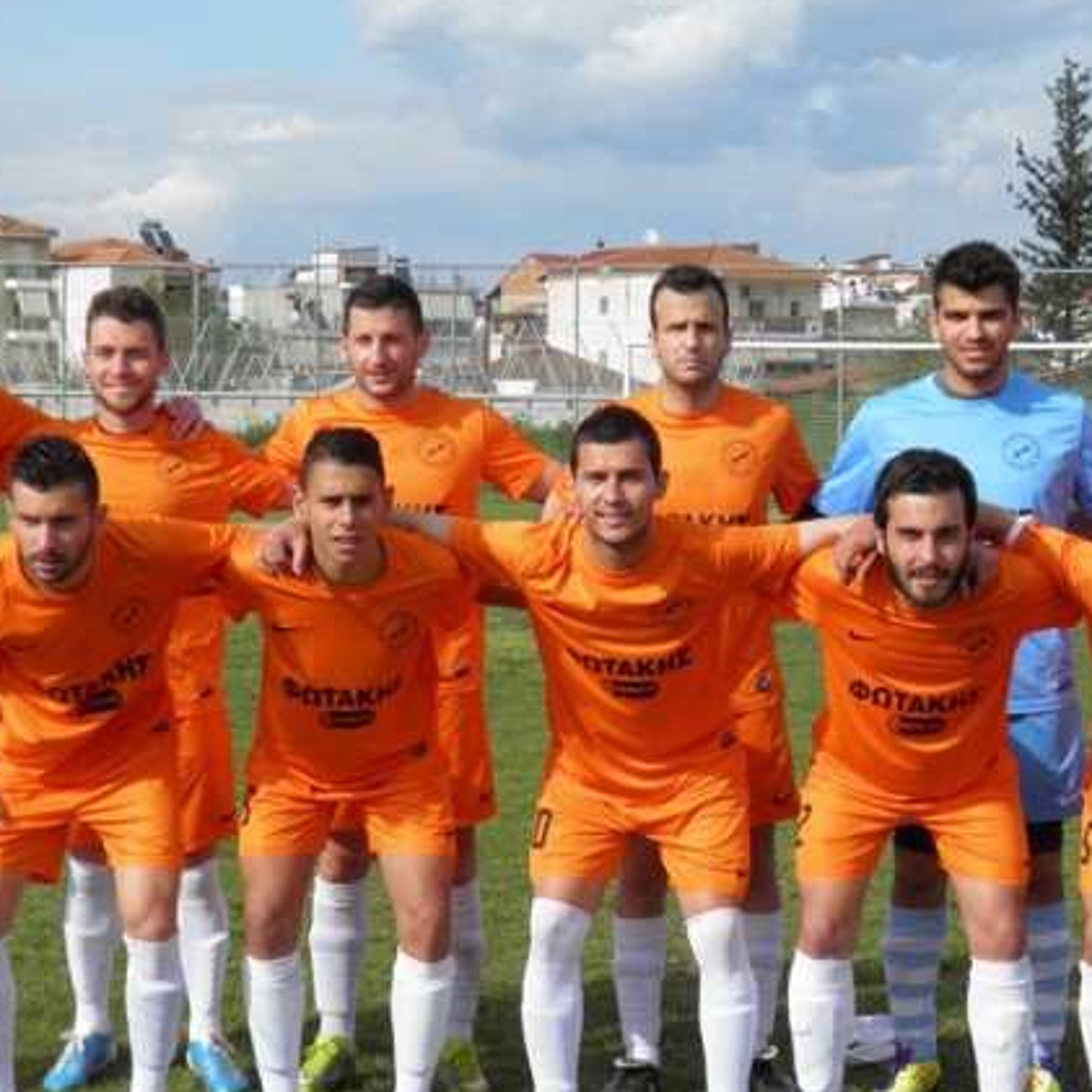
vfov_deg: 20.2
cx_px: 568
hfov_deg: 20.2
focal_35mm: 86
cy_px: 585
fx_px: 3069
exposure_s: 1/250
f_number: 6
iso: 50
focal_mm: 11.2
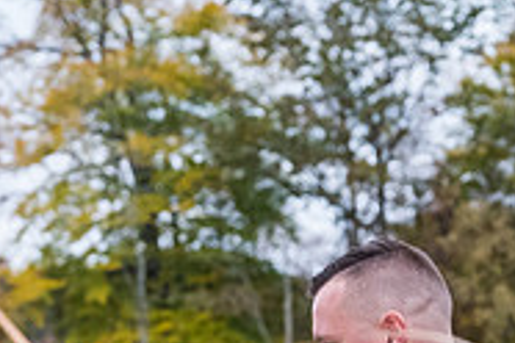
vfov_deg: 4.6
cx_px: 507
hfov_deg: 6.9
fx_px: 4248
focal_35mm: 297
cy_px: 367
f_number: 5
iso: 1600
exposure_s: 1/200
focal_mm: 63.4
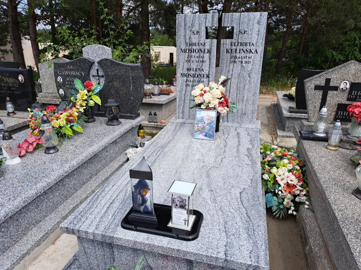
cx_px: 180
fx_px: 250
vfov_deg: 56.8
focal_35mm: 24
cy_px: 135
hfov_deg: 71.6
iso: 50
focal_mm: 5.23
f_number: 1.8
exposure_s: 1/803
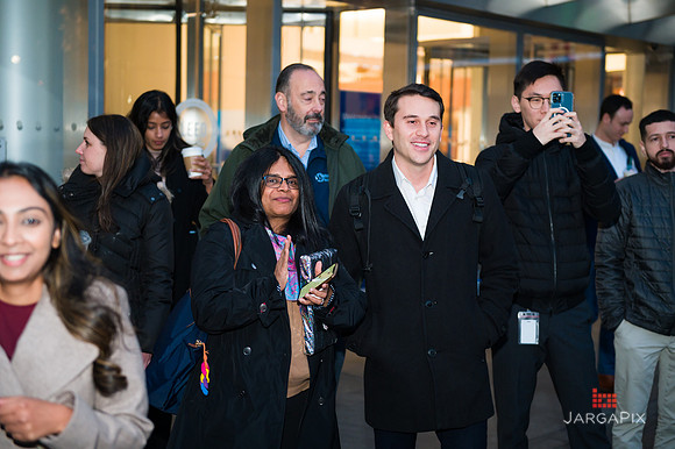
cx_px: 338
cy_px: 224
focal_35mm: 60
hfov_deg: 33.4
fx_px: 1124
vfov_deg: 22.6
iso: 1250
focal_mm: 60
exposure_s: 1/200
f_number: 4
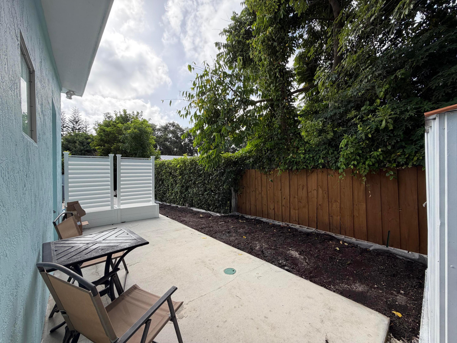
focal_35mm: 14
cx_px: 228
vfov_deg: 85.7
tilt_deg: -0.9
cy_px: 172
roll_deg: +1.2
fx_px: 185
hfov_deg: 102.1
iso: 50
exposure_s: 1/502
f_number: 2.2
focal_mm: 2.22
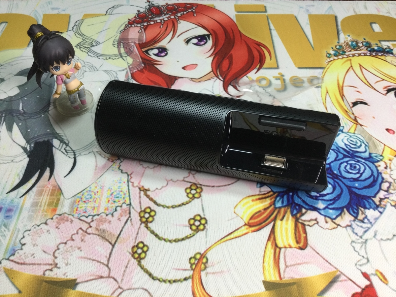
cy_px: 148
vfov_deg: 45.4
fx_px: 355
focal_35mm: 31
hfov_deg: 58.4
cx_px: 198
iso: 50
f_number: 2.4
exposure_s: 1/30
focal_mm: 3.3
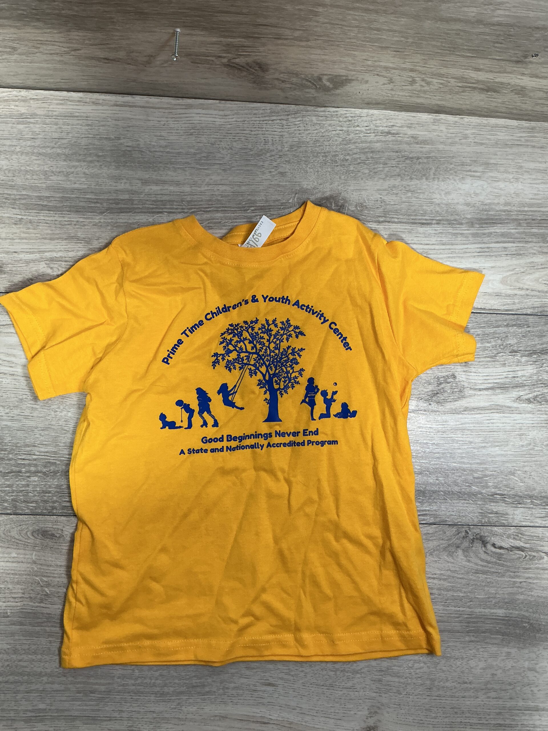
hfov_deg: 48.2
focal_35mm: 29
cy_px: 366
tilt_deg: -83.1
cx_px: 274
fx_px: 612
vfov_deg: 61.7
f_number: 1.8
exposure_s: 1/60
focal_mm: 3
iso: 50
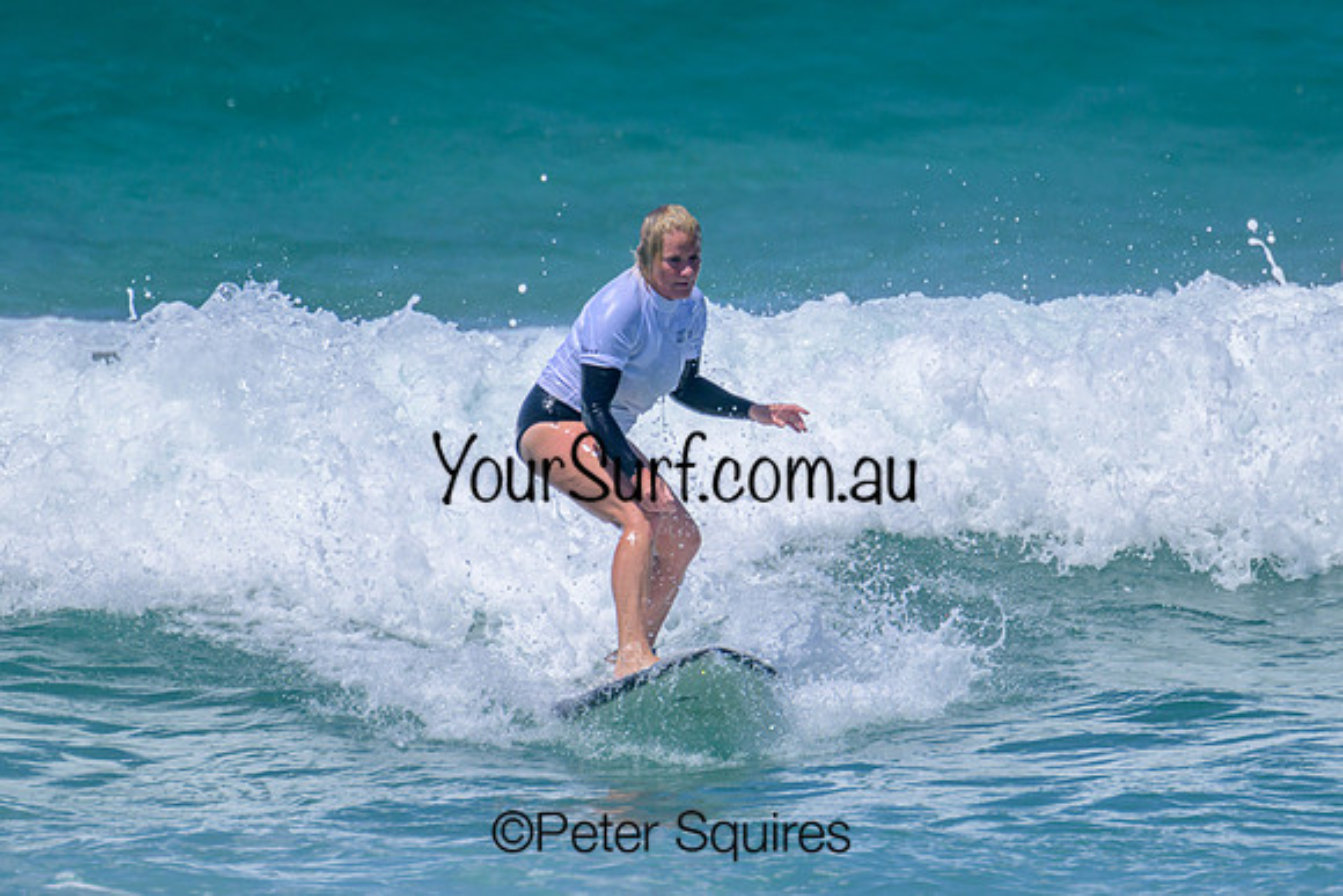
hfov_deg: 2.1
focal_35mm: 989
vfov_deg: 1.4
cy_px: 342
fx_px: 36901
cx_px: 830
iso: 500
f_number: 11
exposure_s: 1/2000
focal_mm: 800
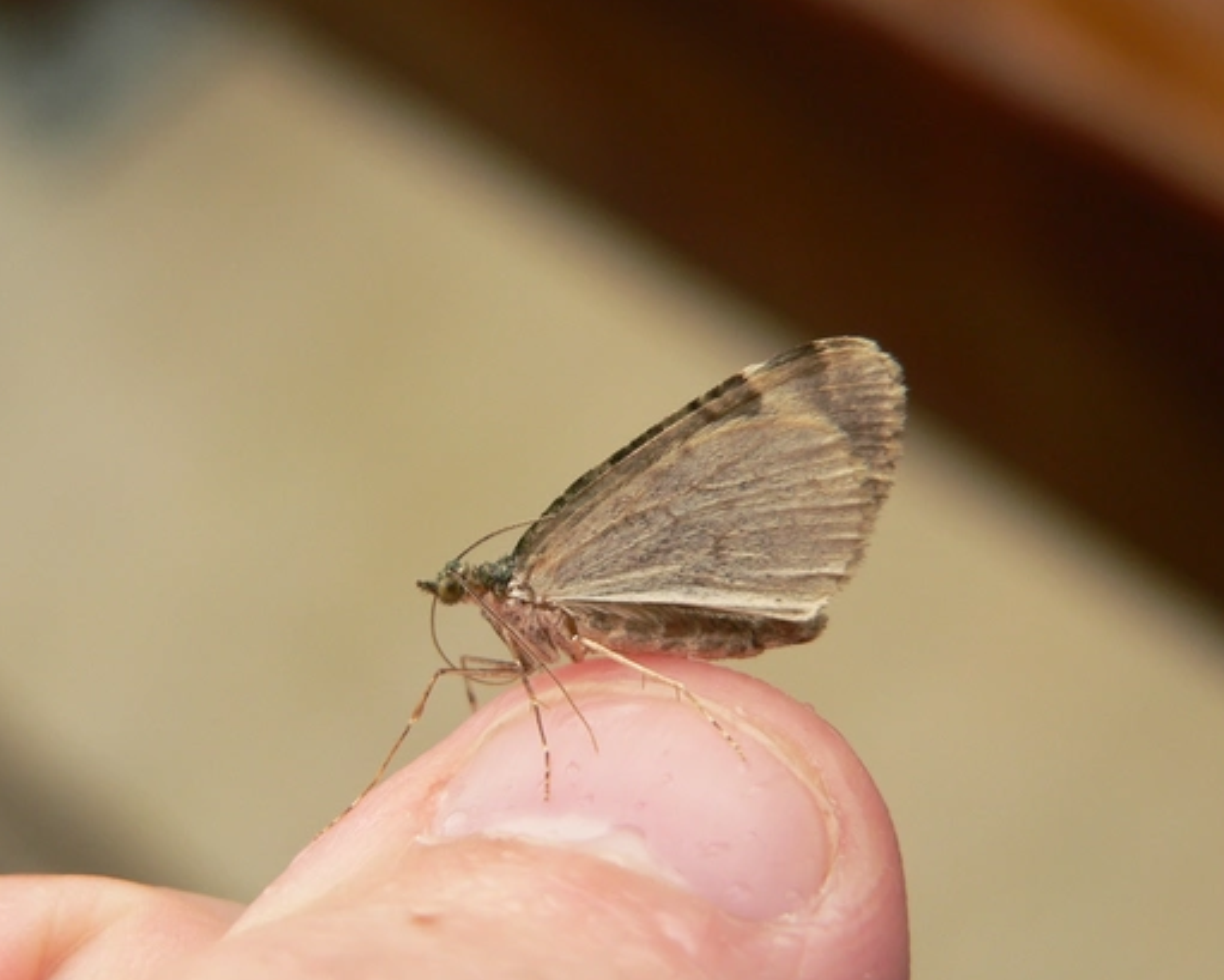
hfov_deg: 19.4
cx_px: 565
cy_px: 491
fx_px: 3587
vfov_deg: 15.6
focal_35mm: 99
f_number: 2.8
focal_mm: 13.5
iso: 100
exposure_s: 1/60
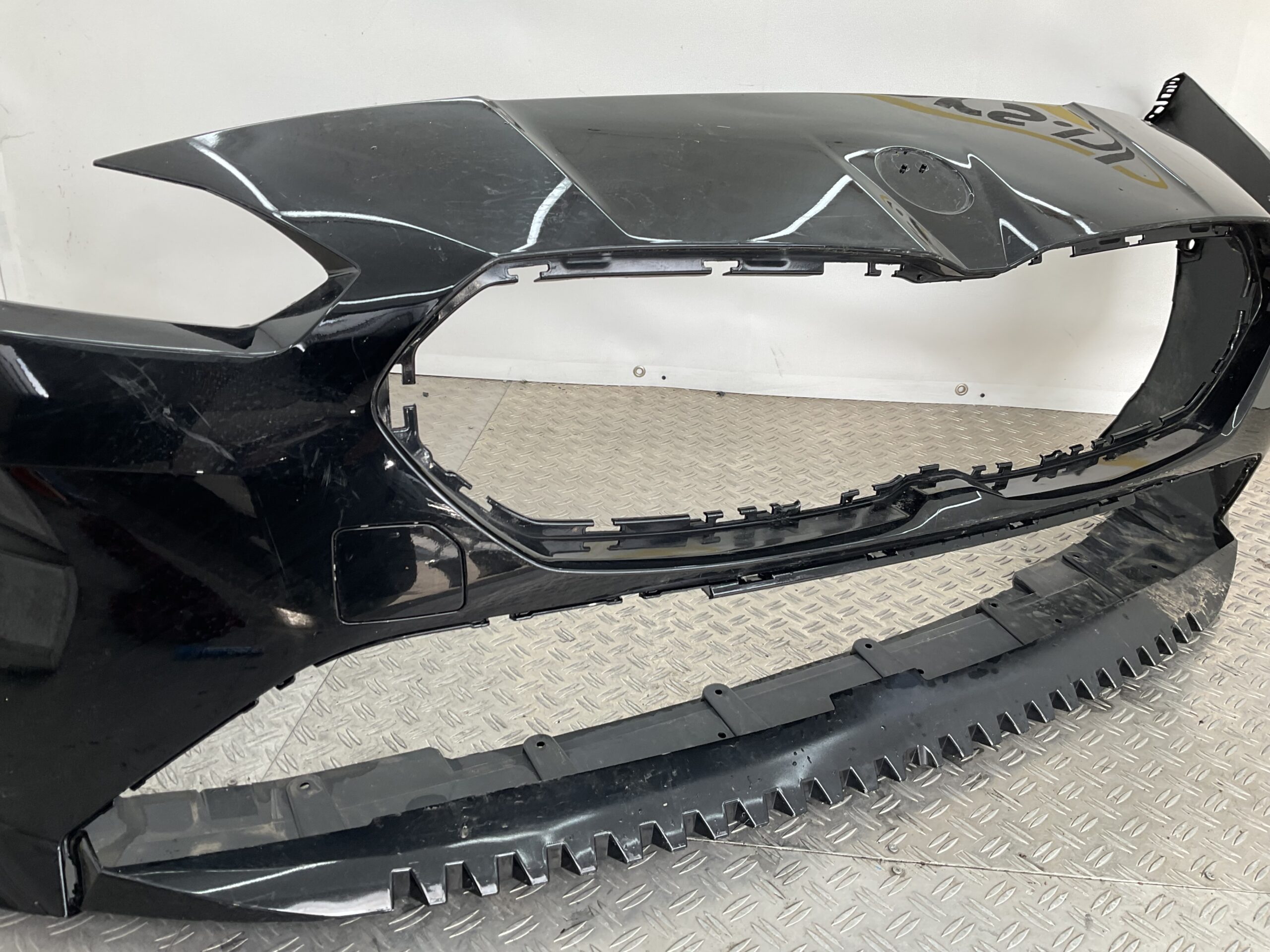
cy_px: 476
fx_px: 1064
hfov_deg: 61.7
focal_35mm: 29
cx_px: 635
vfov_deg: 48.2
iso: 16
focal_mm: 3
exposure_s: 1/120
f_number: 1.8
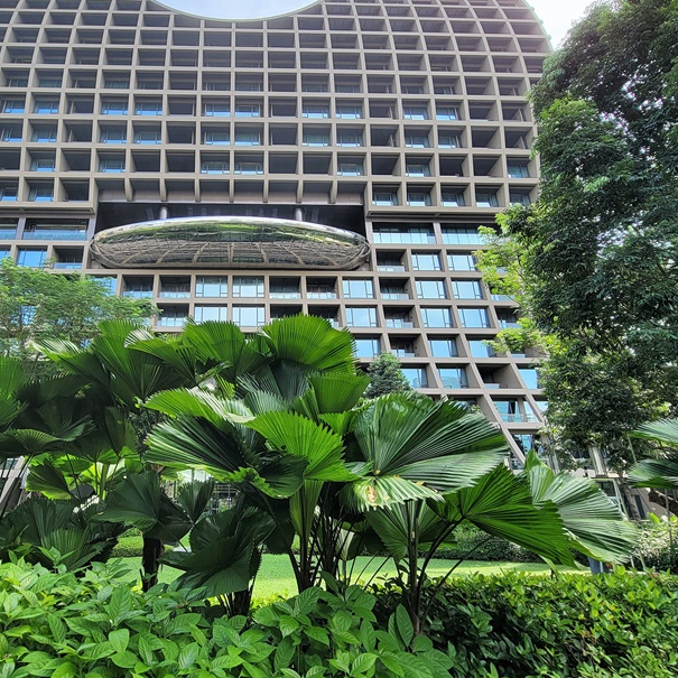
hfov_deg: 76.1
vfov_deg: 77.7
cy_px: 329
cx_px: 248
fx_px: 421
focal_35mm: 19
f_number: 2.2
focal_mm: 2.2
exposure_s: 1/371
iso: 50
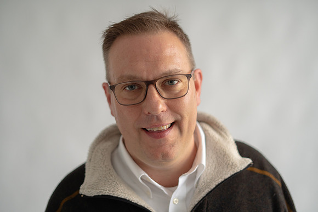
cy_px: 106
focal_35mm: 50
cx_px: 159
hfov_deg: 39.6
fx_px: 442
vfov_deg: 27.0
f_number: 2
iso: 1000
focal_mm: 50
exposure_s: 1/200
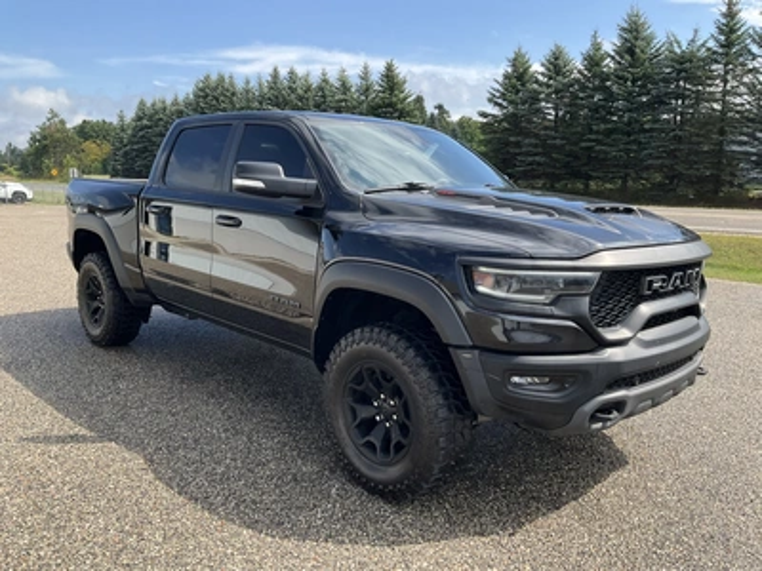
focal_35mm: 29
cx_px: 381
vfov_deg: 48.2
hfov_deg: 61.7
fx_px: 638
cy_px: 286
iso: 25
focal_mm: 3
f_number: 1.8
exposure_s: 1/804
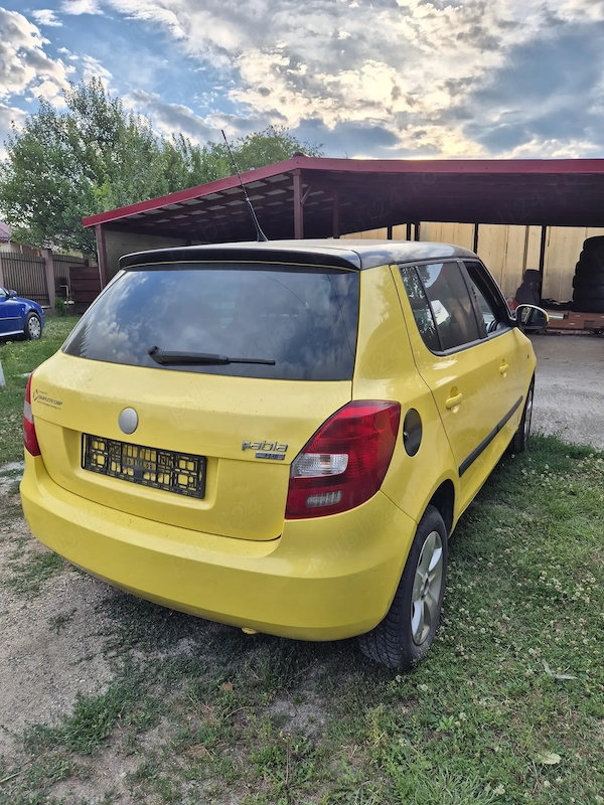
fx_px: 535
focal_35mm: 23
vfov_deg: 73.9
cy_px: 402
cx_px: 302
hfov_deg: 58.9
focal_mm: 5.4
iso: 25
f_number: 1.8
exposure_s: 1/447
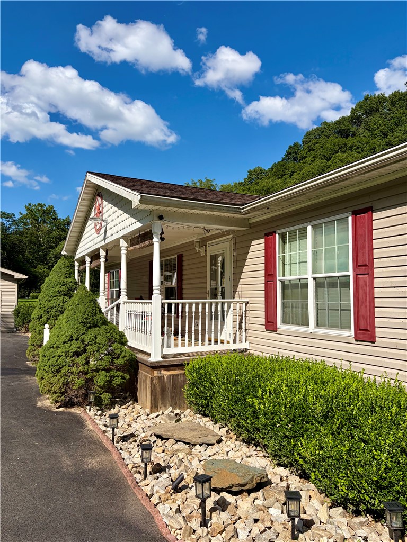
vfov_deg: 67.3
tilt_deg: +3.6
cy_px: 271
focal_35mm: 26
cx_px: 204
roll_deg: +0.5
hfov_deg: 53.1
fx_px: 408
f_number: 1.6
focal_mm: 5.96
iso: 64
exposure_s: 1/6993
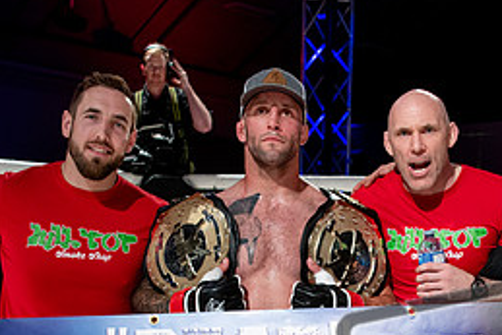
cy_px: 346
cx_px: 341
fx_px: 837
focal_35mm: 60
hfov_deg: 33.0
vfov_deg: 21.7
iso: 400
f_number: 2.8
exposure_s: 1/1000
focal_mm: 24
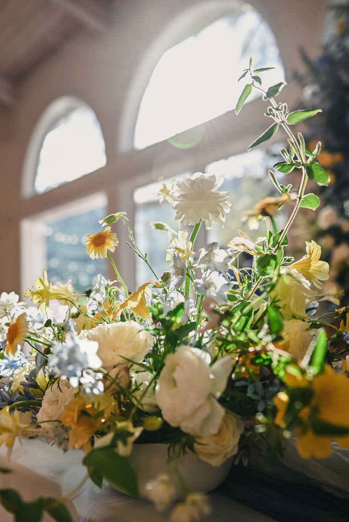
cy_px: 297
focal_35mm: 36
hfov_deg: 36.8
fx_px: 523
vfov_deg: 52.9
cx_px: 142
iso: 80
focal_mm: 29
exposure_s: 1/160
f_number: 3.2
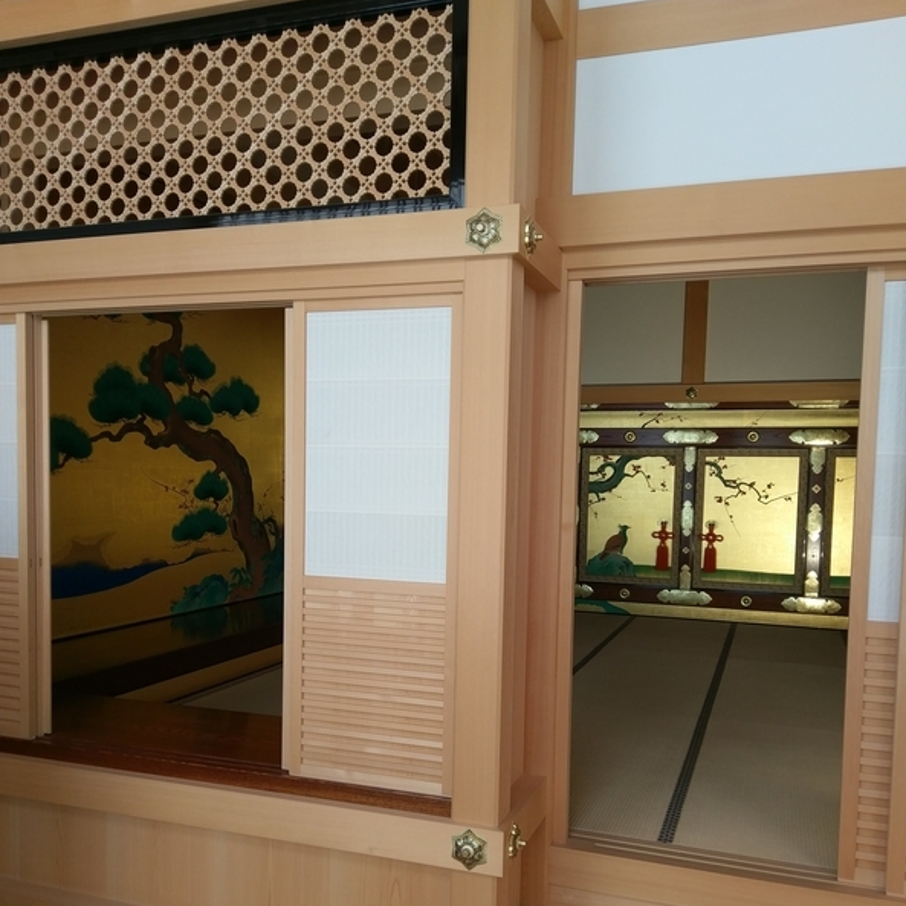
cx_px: 455
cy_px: 548
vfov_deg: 52.1
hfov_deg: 52.5
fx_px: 918
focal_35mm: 31
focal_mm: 4.58
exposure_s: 1/40
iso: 125
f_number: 1.8
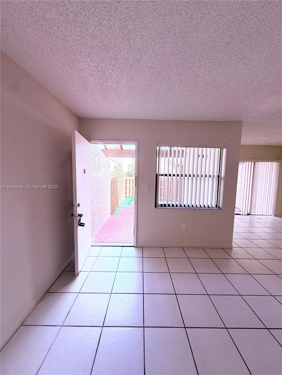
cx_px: 141
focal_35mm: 14
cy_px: 188
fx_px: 152
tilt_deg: -5.1
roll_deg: -1.2
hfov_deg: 85.7
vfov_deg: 102.1
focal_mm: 2.22
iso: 100
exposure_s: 1/99
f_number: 2.2
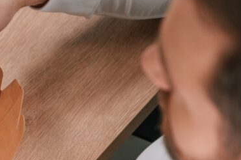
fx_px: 1257
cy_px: 144
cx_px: -74
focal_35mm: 188
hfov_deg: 10.7
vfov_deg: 7.3
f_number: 2.8
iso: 1600
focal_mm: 68
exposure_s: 1/800
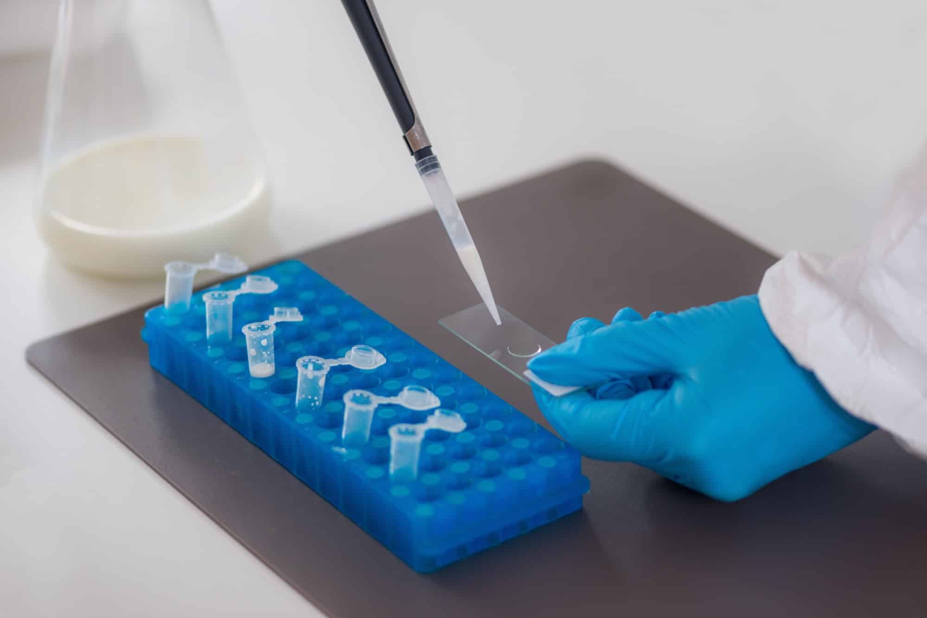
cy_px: 309
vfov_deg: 13.0
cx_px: 464
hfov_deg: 19.5
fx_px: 2704
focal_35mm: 105
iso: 200
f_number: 3
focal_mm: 105
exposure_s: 1/160
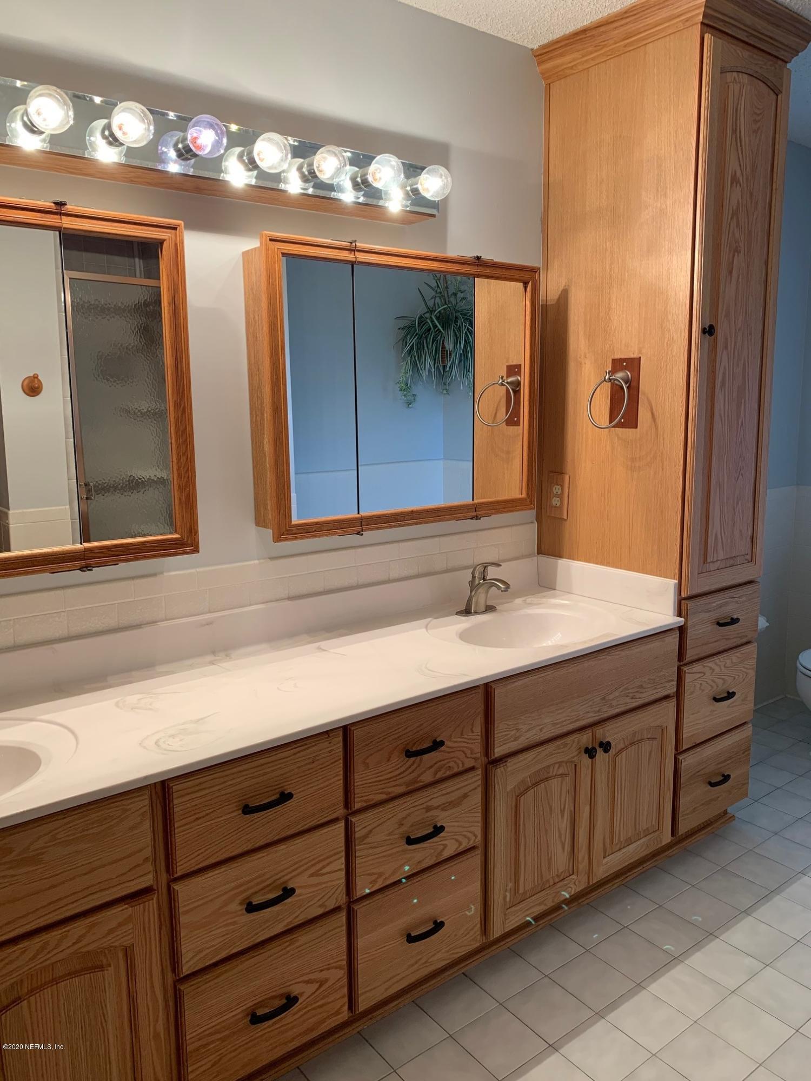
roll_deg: +0.5
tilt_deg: -7.9
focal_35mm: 26
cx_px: 406
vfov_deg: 67.3
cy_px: 540
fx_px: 812
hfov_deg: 53.1
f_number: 1.8
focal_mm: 4.25
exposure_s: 1/60
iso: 64
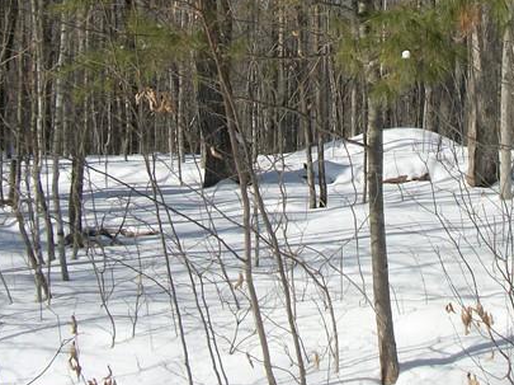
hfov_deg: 23.7
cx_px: 420
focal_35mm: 81
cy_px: 10
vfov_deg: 17.8
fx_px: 1202
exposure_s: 1/250
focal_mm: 5.7
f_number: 8.8
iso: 80
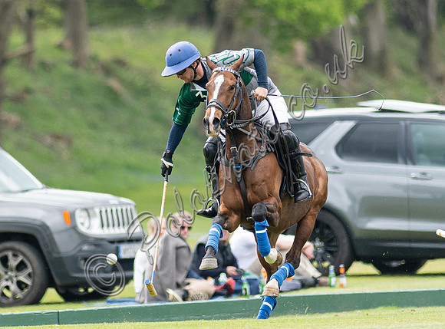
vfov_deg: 1.3
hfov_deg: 1.8
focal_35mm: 1131
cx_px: 267
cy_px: 101
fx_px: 14469
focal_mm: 300
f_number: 2.8
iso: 250
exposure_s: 1/1250
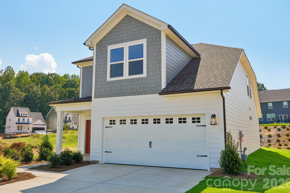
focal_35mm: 31
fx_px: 250
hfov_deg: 60.3
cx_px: 144
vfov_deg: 42.3
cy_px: 94
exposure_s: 1/125
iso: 100
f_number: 8
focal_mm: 20
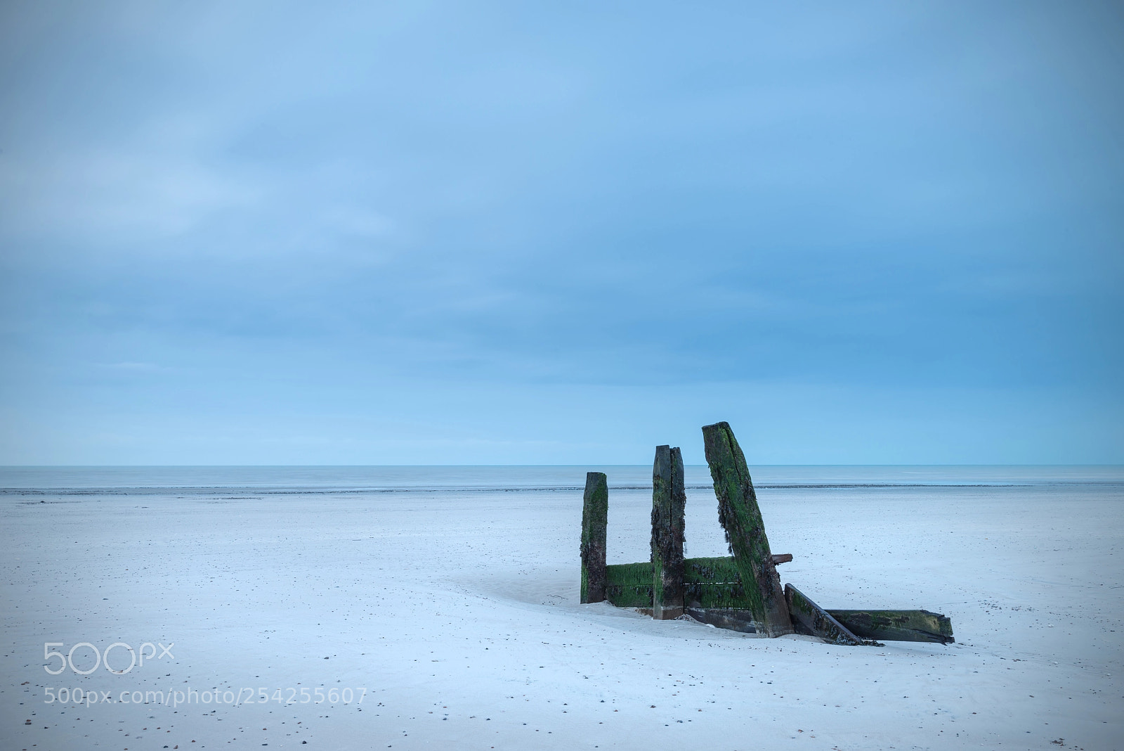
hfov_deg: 54.4
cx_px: 562
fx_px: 1093
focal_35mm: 35
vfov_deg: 37.9
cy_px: 376
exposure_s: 61
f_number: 16
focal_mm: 35
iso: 100
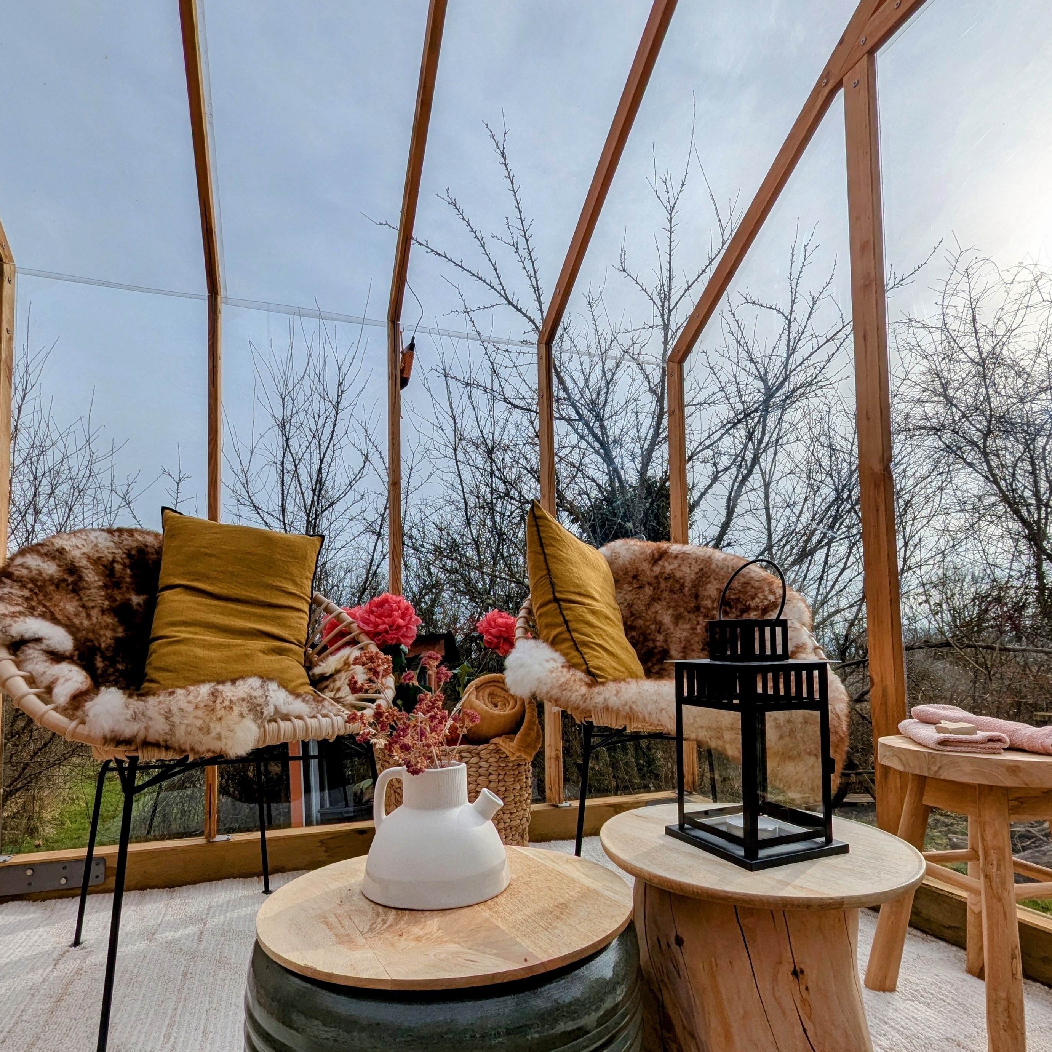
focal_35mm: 17
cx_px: 507
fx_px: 585
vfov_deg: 83.2
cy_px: 615
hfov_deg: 83.9
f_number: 2.2
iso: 42
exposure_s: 1/3788
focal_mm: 1.95
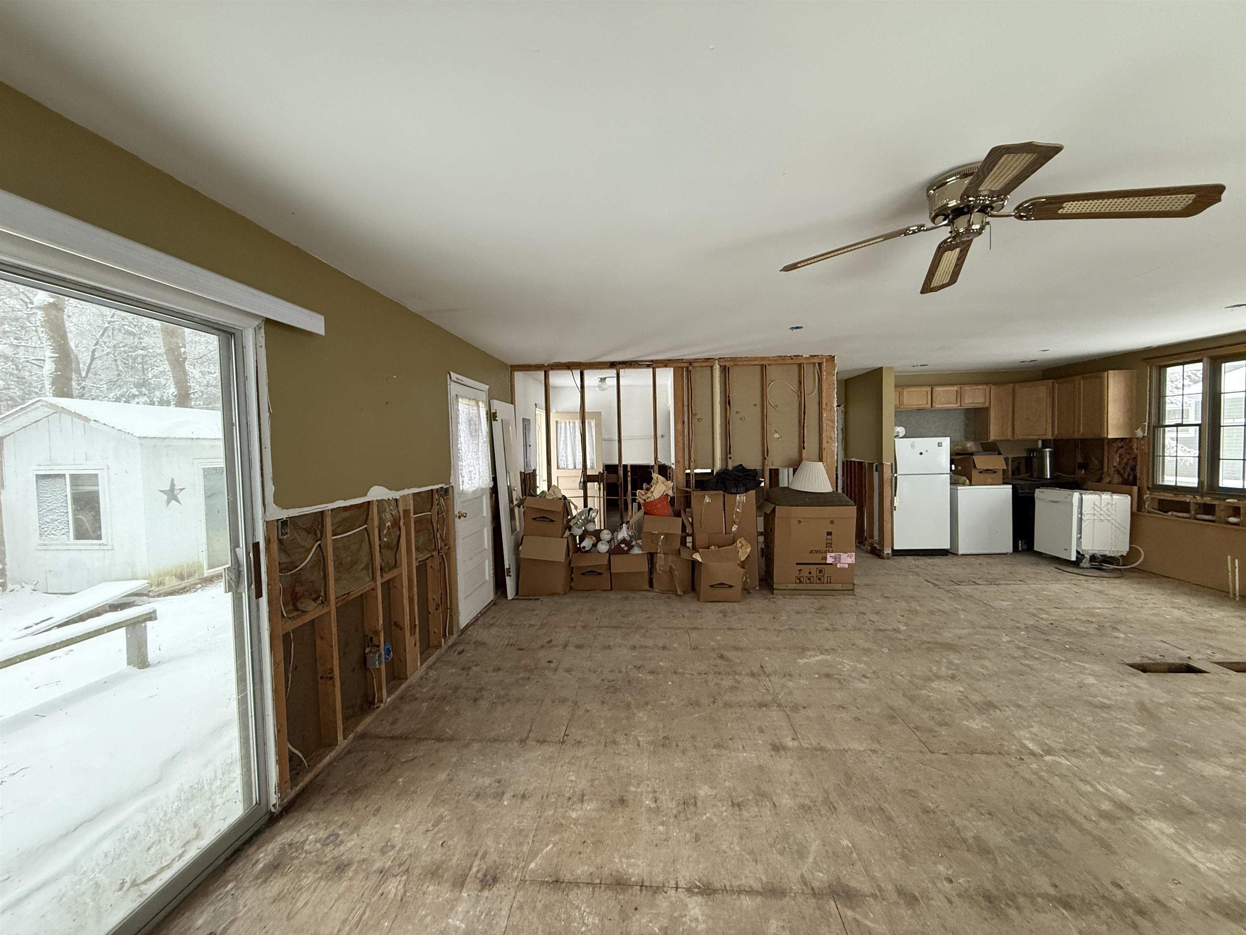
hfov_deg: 102.1
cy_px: 468
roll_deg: +1.4
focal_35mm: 14
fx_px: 504
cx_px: 623
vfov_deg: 85.7
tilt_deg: -2.6
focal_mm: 2.22
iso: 500
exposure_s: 1/60
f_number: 2.2
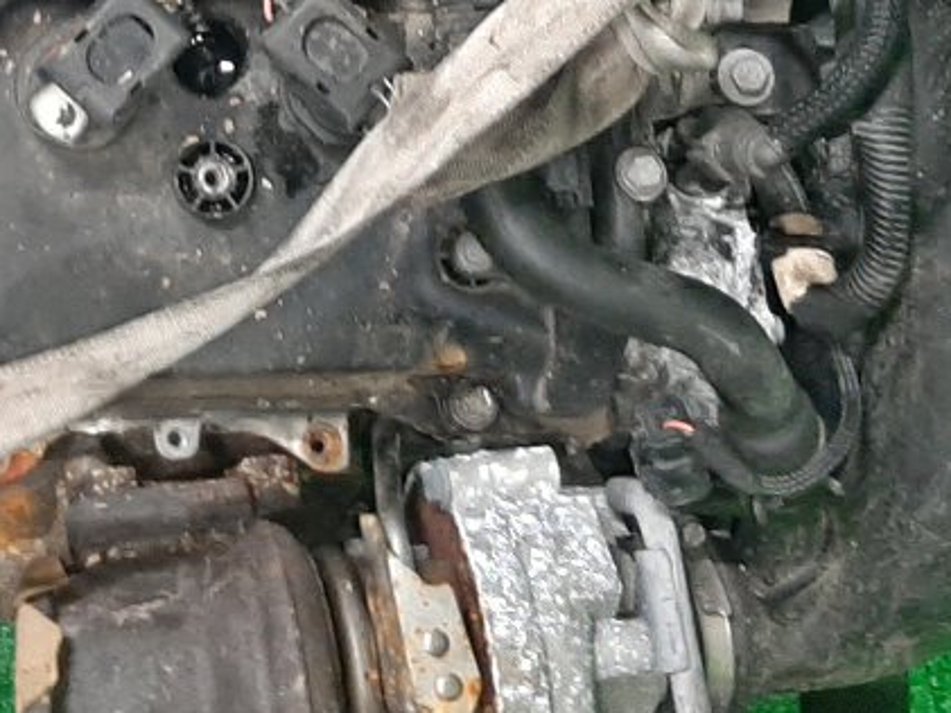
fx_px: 2446
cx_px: 106
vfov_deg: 16.1
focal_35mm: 89
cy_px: -81
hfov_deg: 21.5
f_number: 1.7
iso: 210
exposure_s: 1/50
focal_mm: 3.93
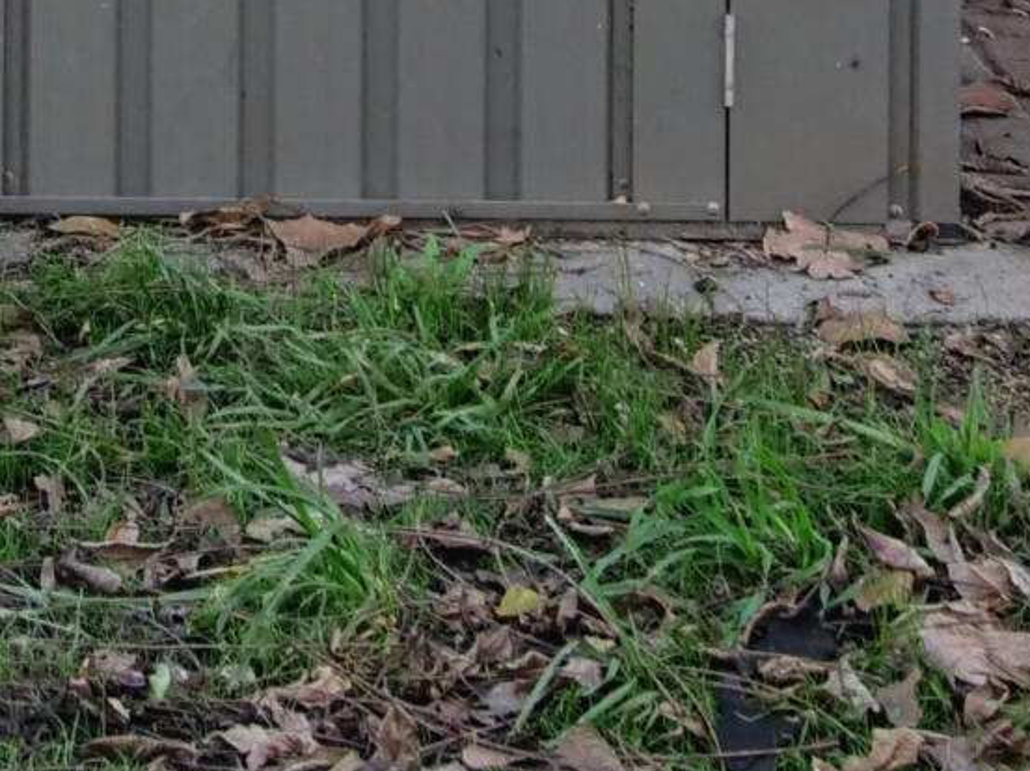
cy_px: -961
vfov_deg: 9.0
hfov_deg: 12.7
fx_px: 4520
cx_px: -186
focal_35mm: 152
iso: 250
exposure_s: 1/60
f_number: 8
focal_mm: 14
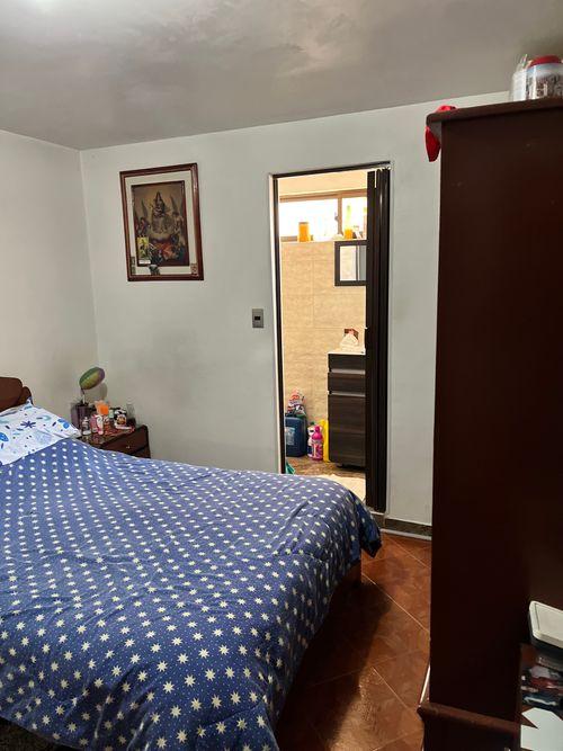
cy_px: 376
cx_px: 282
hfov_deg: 53.0
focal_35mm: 26
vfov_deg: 67.3
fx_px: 564
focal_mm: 5.1
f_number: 1.6
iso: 640
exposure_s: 1/40
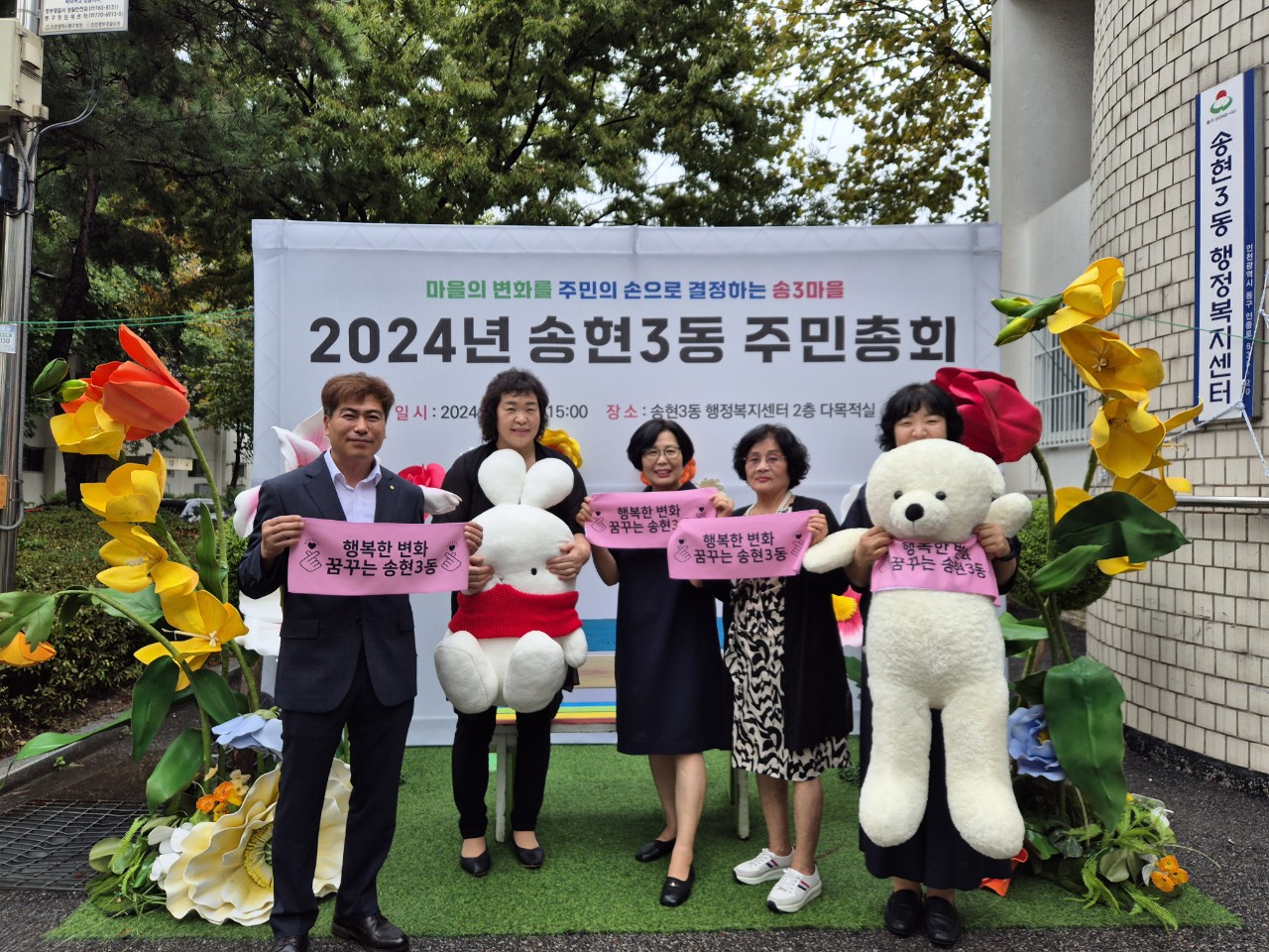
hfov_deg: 73.9
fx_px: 843
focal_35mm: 23
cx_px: 634
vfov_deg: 58.9
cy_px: 476
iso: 25
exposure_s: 1/400
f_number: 1.8
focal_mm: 5.4
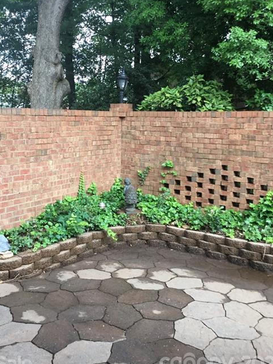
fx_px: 389
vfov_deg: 50.1
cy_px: 166
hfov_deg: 38.7
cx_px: 123
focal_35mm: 37
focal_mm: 3.3
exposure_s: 1/120
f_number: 2.4
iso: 40
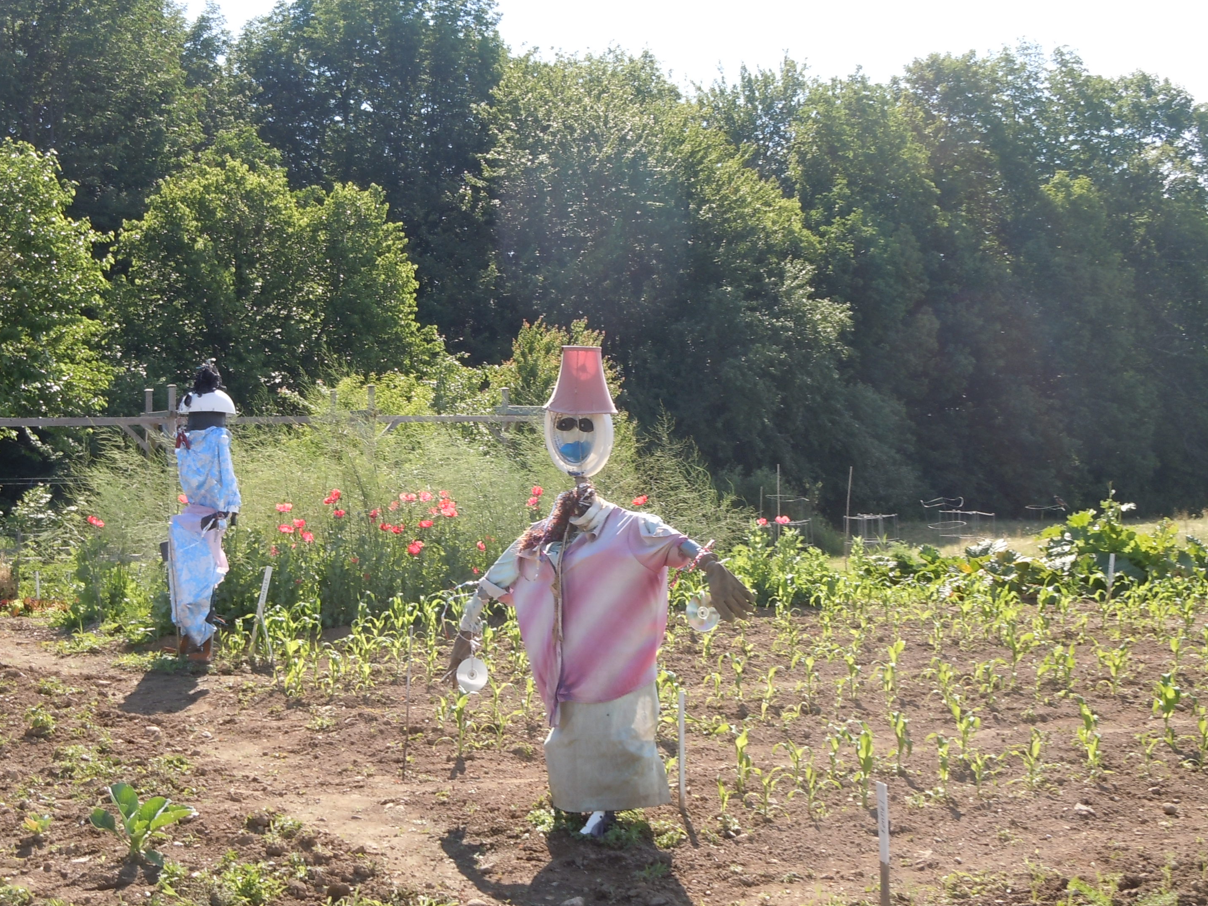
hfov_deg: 37.5
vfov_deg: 28.6
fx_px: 1780
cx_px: 552
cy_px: 454
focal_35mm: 51
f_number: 4.6
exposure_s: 1/250
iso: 100
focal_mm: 8.1
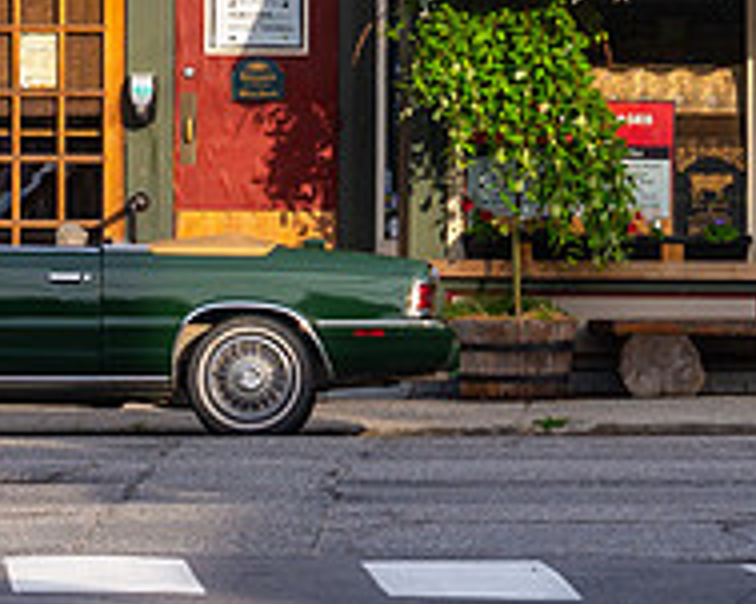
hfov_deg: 4.5
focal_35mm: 429
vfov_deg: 3.6
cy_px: -220
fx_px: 9594
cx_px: 74
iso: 100
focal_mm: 85
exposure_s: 1/160
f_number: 8
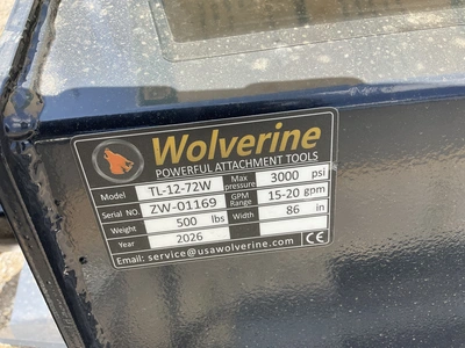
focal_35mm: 29
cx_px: 232
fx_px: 390
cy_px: 174
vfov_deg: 48.2
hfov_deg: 61.7
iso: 25
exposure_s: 1/378
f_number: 1.8
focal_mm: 3
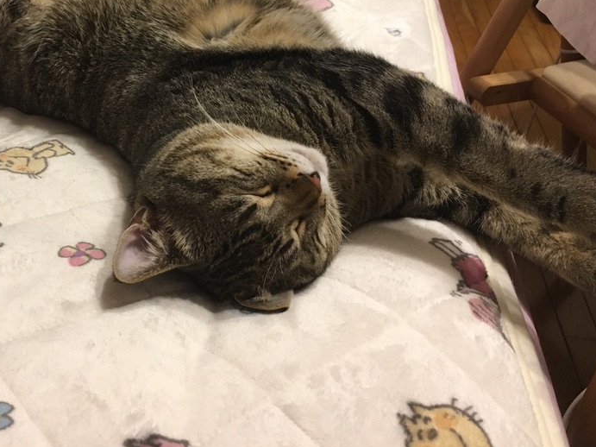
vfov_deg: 33.0
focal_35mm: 43
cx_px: 186
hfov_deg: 43.1
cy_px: 120
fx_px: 740
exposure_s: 1/30
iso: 160
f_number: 2.2
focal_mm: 4.15
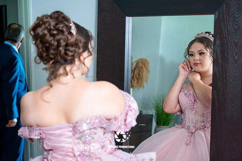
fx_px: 484
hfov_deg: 28.1
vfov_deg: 18.9
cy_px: 79
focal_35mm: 72
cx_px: 123
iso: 2000
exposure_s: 1/60
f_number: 4
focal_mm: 70
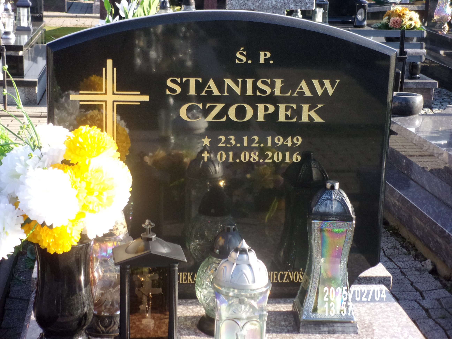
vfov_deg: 18.9
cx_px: 226
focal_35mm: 78
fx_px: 1018
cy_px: 170
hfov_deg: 25.0
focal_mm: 14
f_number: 5.4
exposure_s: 1/280
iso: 200
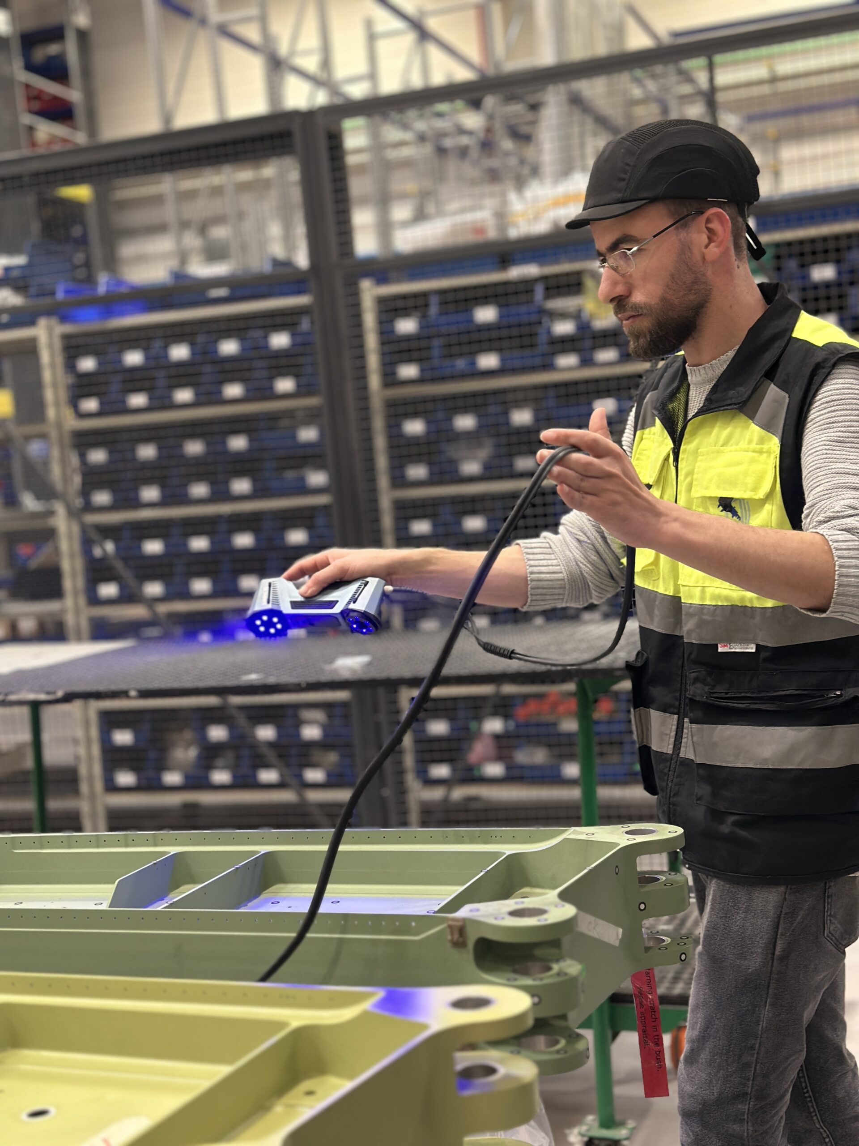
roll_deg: +4.6
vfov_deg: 39.7
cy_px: 573
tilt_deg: -3.1
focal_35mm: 48
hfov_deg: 30.3
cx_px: 430
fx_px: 1588
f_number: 1.78
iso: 200
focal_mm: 6.86
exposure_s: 1/143
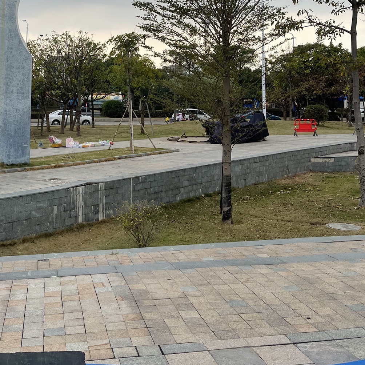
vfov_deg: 35.8
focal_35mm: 44
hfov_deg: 37.9
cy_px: 28
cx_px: 121
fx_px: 525
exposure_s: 1/1642
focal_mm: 5.1
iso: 32
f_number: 1.6
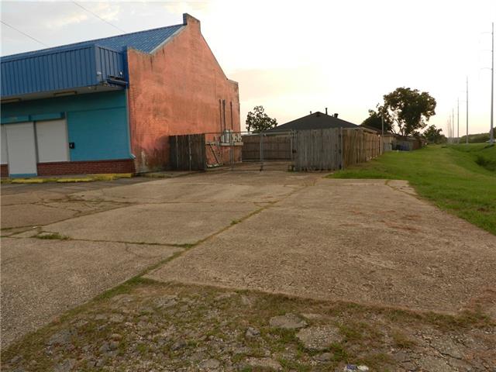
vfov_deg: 48.2
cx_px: 248
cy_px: 186
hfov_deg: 61.7
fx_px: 416
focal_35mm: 29
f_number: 3.6
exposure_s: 1/100
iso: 160
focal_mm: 5.1
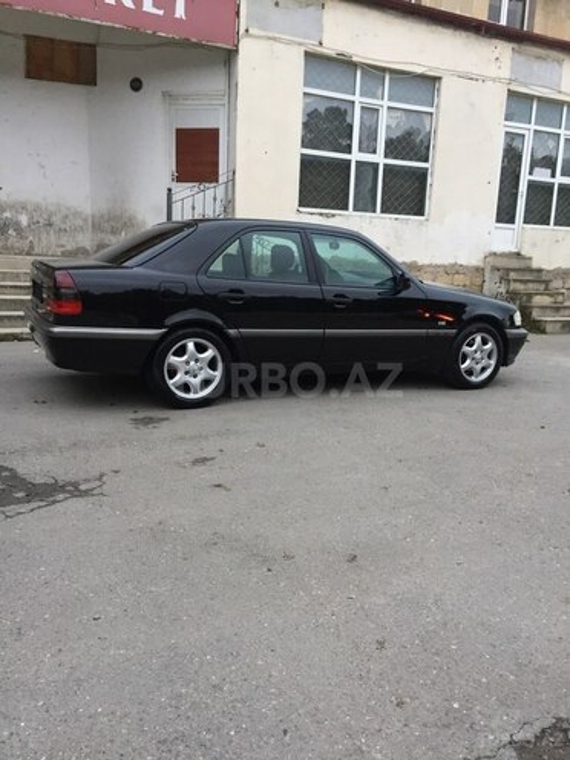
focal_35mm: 29
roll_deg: -3.0
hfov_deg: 48.2
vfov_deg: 61.7
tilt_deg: -8.7
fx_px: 637
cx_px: 285
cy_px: 380
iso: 125
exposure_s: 1/33
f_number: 2.2
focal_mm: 4.15
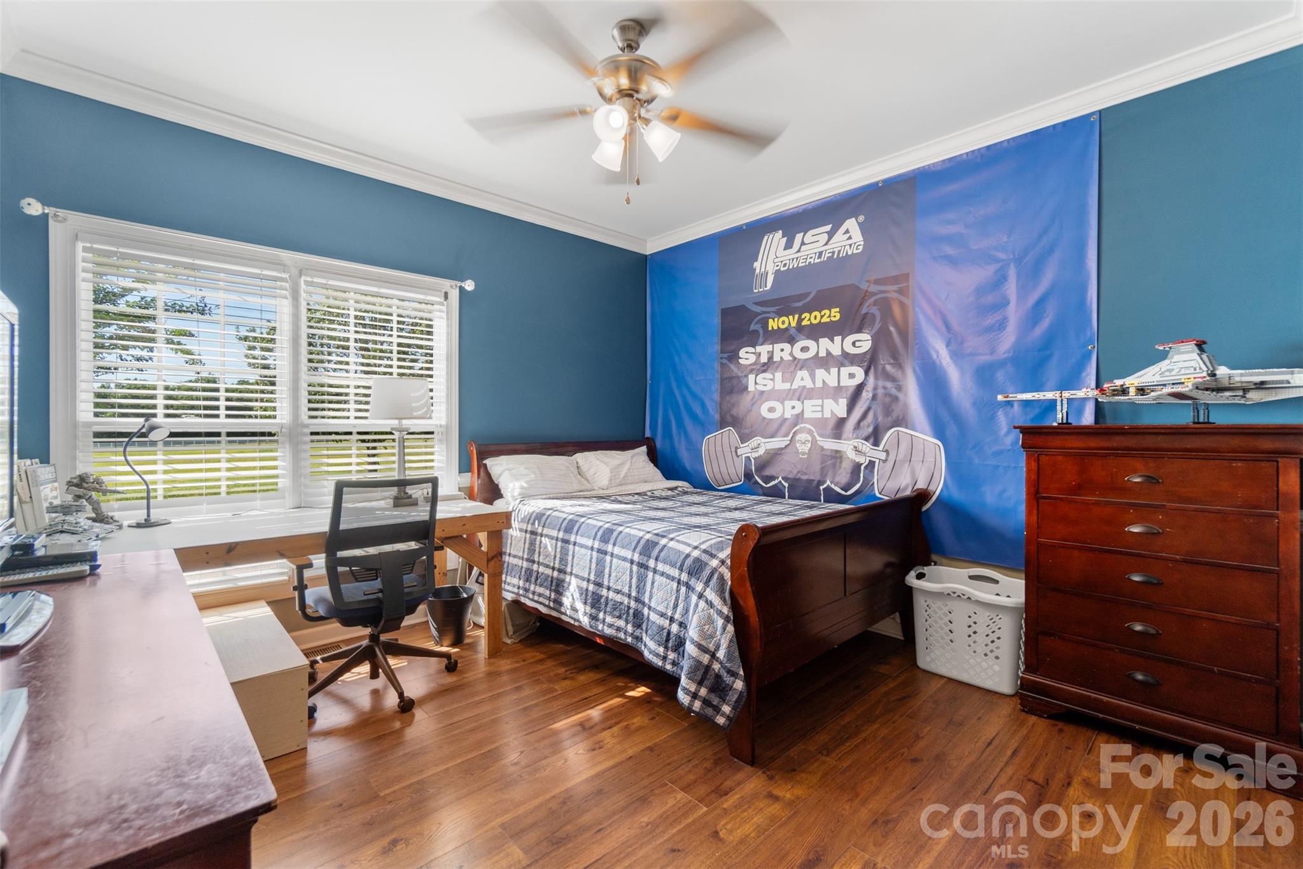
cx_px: 652
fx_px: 543
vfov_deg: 77.3
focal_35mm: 15
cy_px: 434
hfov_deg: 100.4
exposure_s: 1/30
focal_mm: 10
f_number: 4
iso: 320
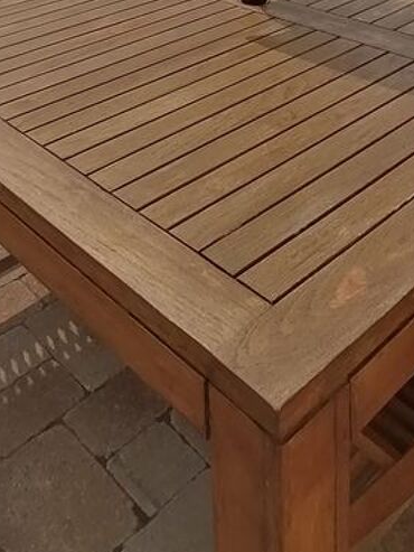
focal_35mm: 46
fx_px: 733
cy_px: -64
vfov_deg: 35.0
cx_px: 209
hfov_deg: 31.5
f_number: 2.4
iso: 50
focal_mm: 2.7
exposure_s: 1/2033
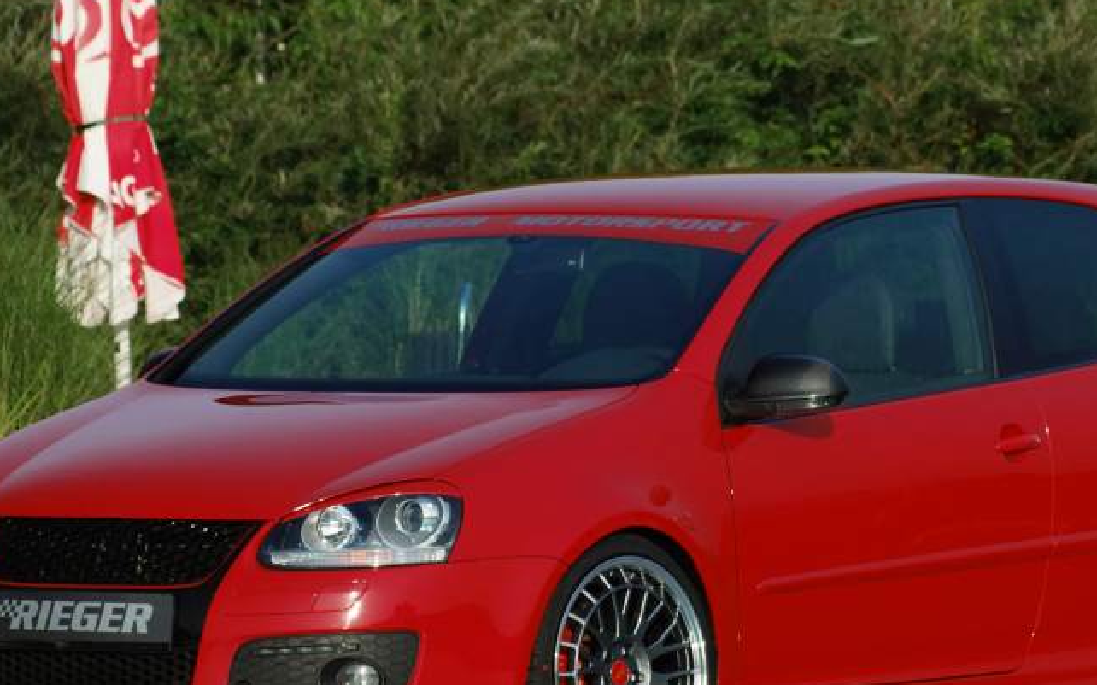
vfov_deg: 3.4
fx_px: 11658
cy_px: 455
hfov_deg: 5.4
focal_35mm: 390
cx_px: 612
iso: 800
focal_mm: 160
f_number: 9
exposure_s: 1/500
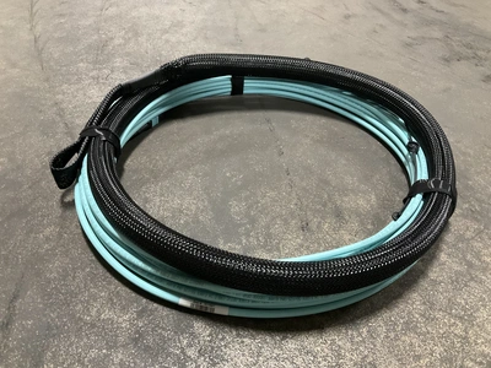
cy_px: 184
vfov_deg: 48.2
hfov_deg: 61.7
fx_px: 411
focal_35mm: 29
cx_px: 246
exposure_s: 1/30
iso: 400
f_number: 1.8
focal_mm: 3
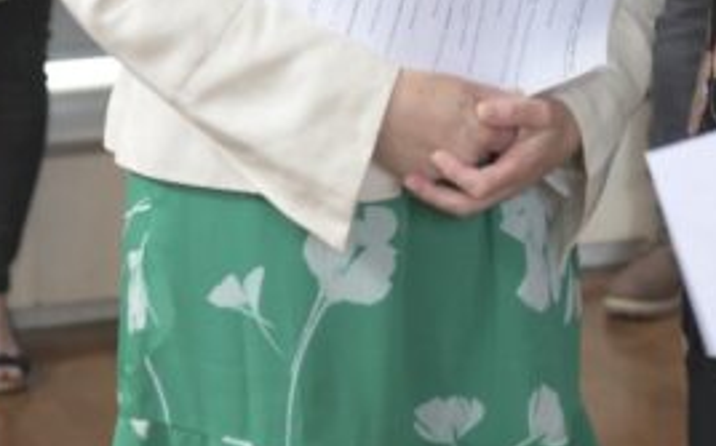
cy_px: -184
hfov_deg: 11.1
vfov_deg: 6.9
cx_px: 664
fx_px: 3646
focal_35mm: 187
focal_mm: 48
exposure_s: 1/50
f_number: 2.8
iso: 1250
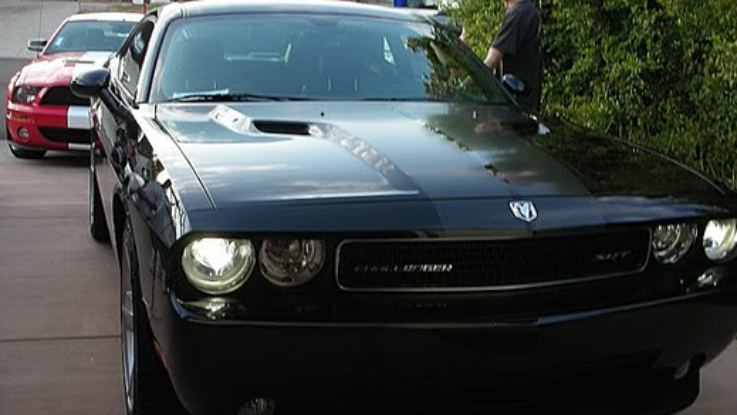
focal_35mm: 47
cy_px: 171
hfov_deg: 43.7
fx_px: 919
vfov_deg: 25.4
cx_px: 356
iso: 50
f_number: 3
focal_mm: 5.8
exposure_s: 1/45.1
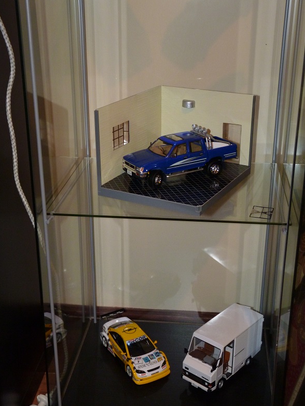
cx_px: 151
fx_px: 587
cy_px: 206
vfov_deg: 38.2
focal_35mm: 50
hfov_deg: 29.1
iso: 250
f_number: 3.2
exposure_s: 1/13
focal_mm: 8.7
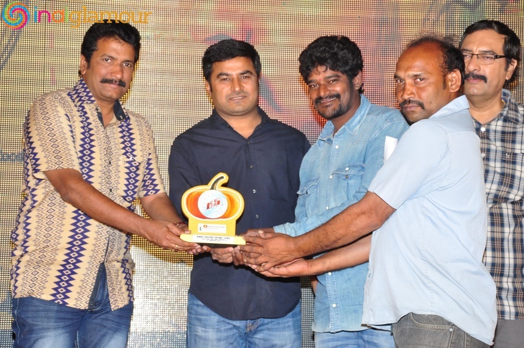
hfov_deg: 21.9
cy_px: 174
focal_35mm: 93
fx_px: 1352
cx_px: 262
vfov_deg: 14.7
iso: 500
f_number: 7.1
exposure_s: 1/125
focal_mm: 62
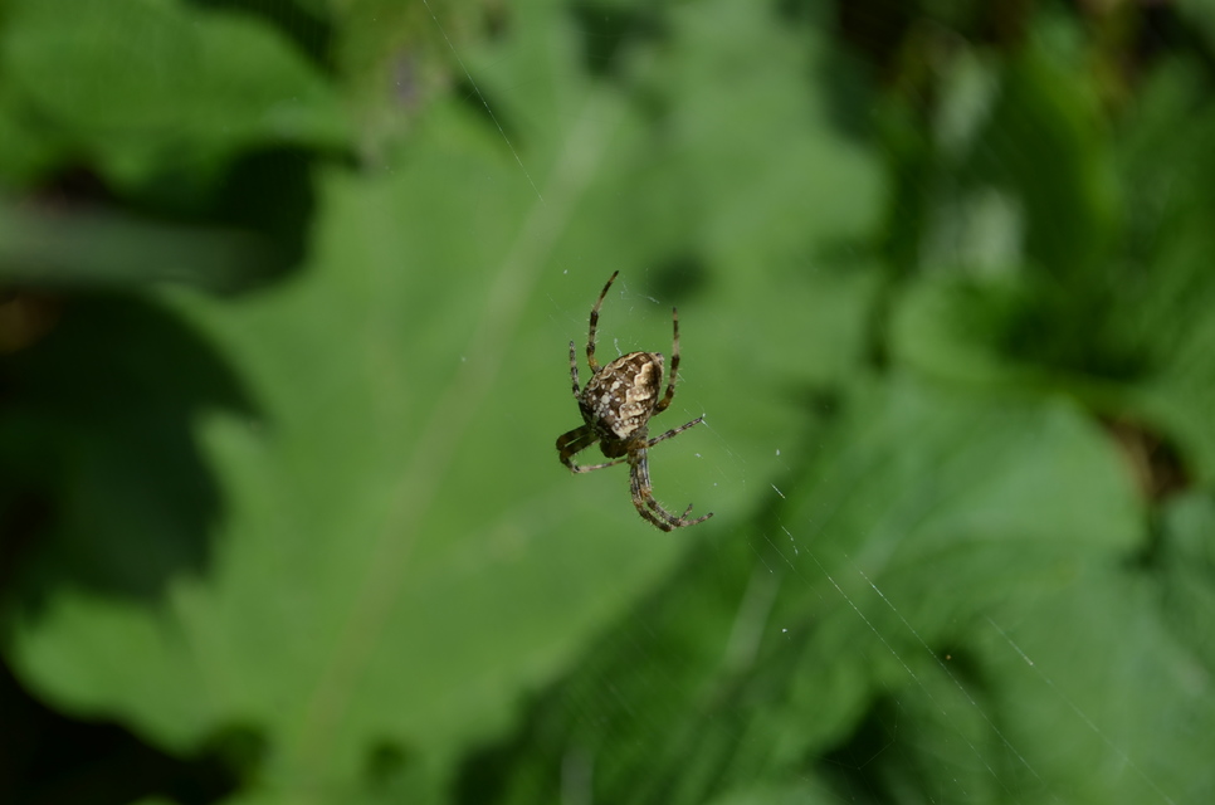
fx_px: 2779
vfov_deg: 16.5
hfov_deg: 24.7
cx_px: 608
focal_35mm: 82
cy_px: 402
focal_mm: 55
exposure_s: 1/250
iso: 100
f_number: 8
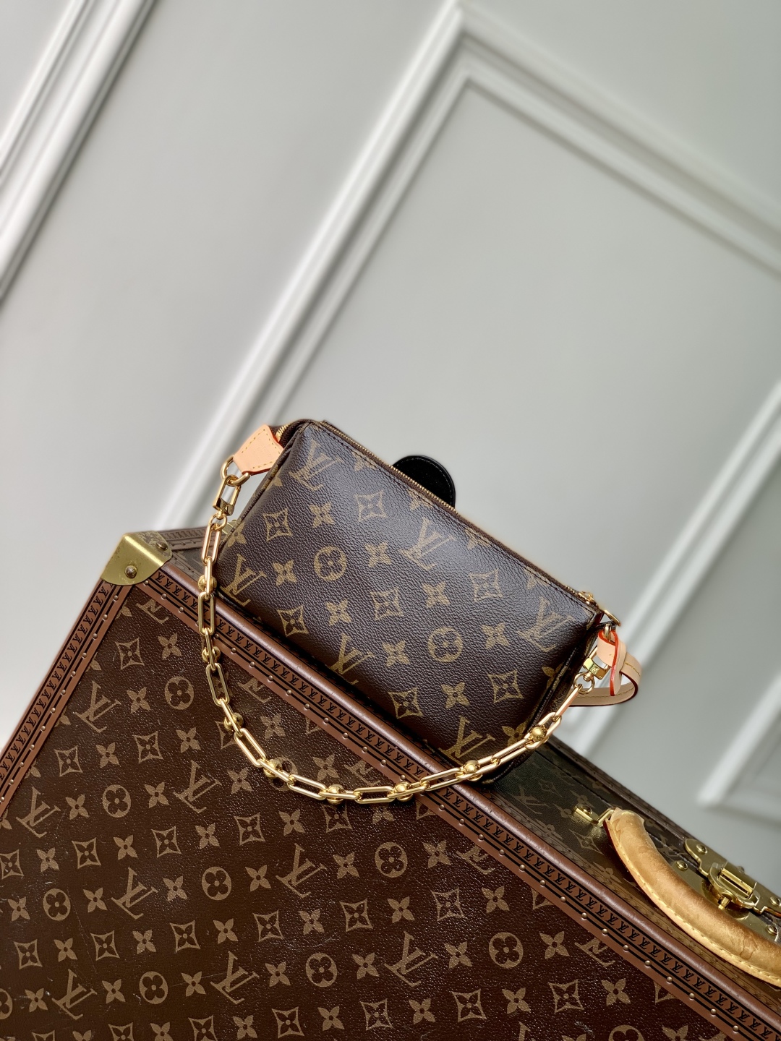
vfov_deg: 36.8
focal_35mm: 52
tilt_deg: -12.8
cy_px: 520
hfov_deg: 28.0
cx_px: 390
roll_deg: -30.9
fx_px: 1564
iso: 16
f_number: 2.4
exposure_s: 1/122
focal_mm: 6
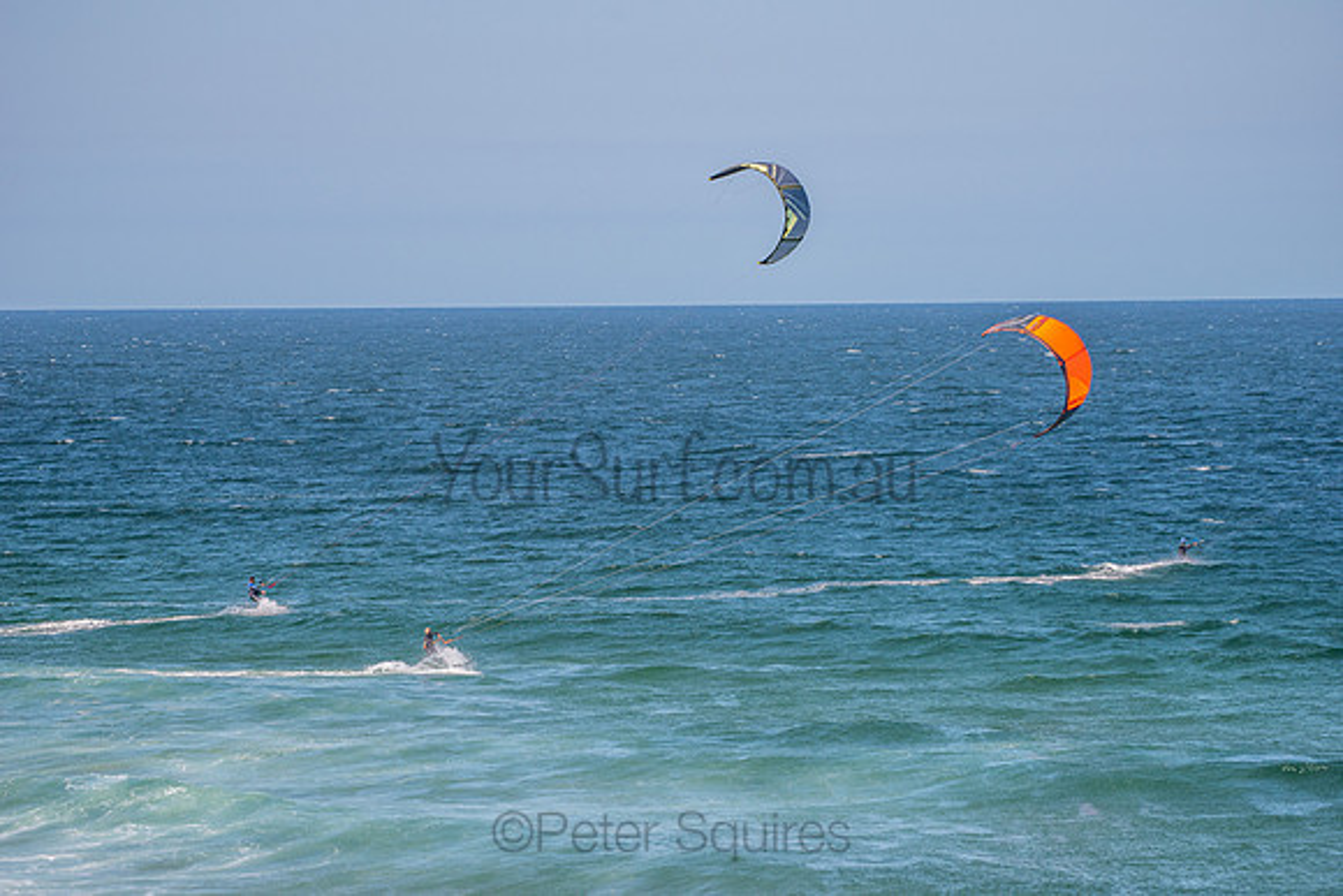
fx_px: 7463
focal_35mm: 200
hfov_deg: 10.3
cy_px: 448
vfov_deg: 6.9
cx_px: 672
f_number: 5.6
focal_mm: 200
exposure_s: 1/800
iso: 400
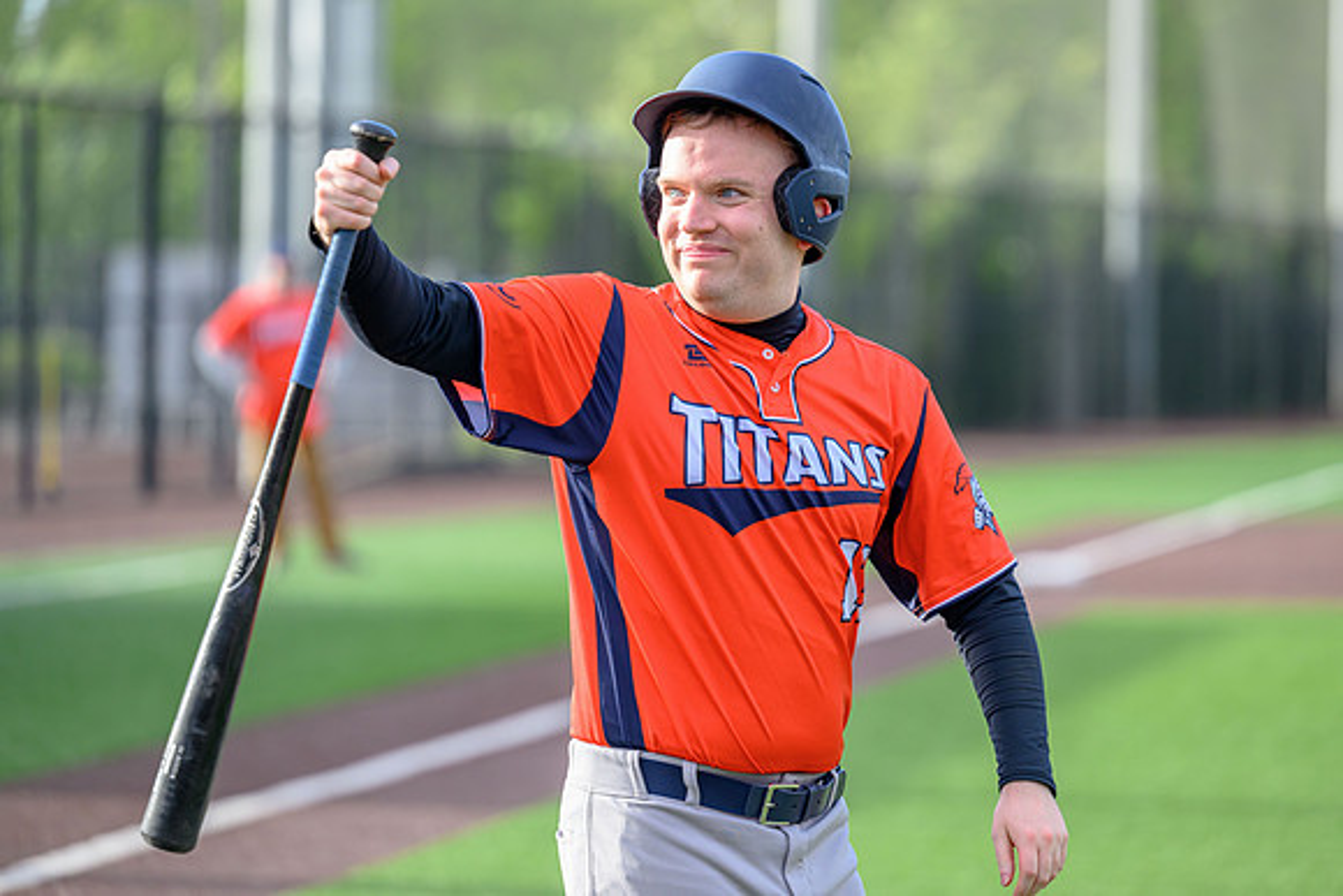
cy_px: 395
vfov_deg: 8.4
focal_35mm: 163
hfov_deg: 12.6
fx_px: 6091
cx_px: 670
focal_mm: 145
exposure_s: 1/2000
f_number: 2.8
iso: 560
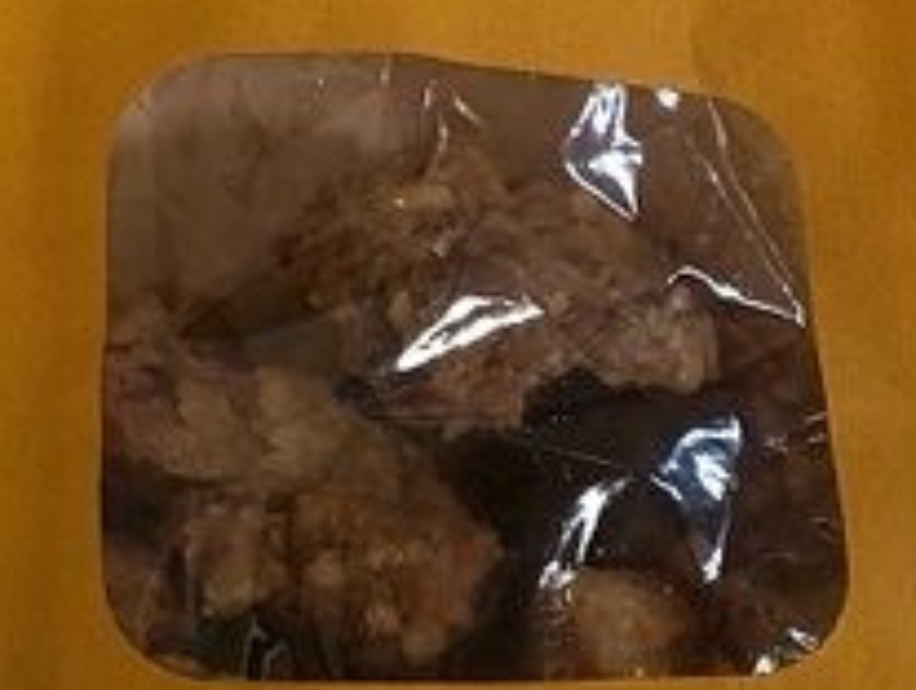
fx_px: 2916
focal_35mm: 110
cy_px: 334
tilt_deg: -83.1
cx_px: 365
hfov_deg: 17.8
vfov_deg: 13.5
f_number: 1.8
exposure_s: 1/20
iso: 40
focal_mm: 3.99
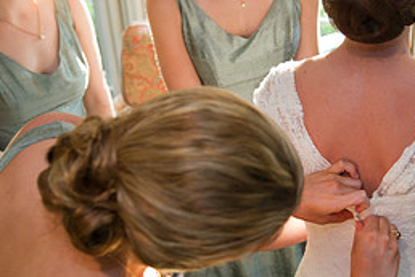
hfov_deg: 27.7
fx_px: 830
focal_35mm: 72
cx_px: 312
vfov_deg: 18.9
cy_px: 103
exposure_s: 1/80
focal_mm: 32
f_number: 3.5
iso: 1000
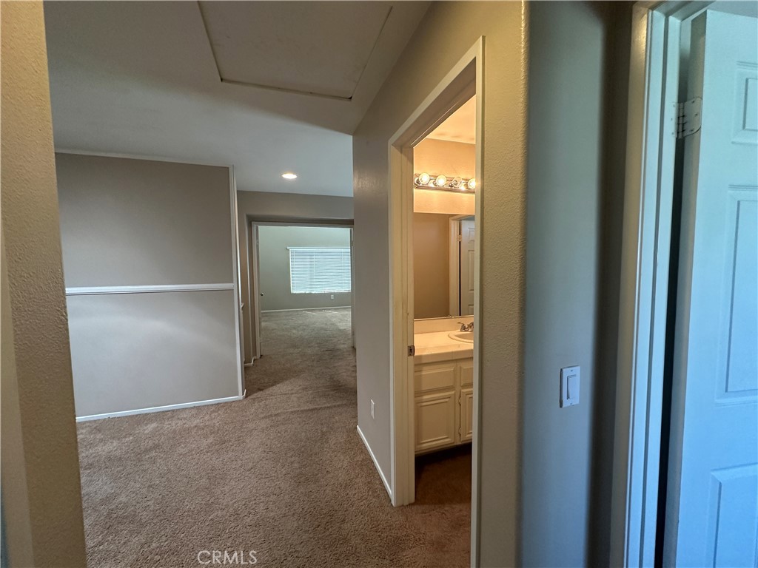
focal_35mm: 14
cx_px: 379
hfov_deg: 102.1
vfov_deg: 85.7
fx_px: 307
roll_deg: +0.3
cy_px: 284
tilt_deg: -2.1
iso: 250
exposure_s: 1/60
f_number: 2.2
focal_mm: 2.22
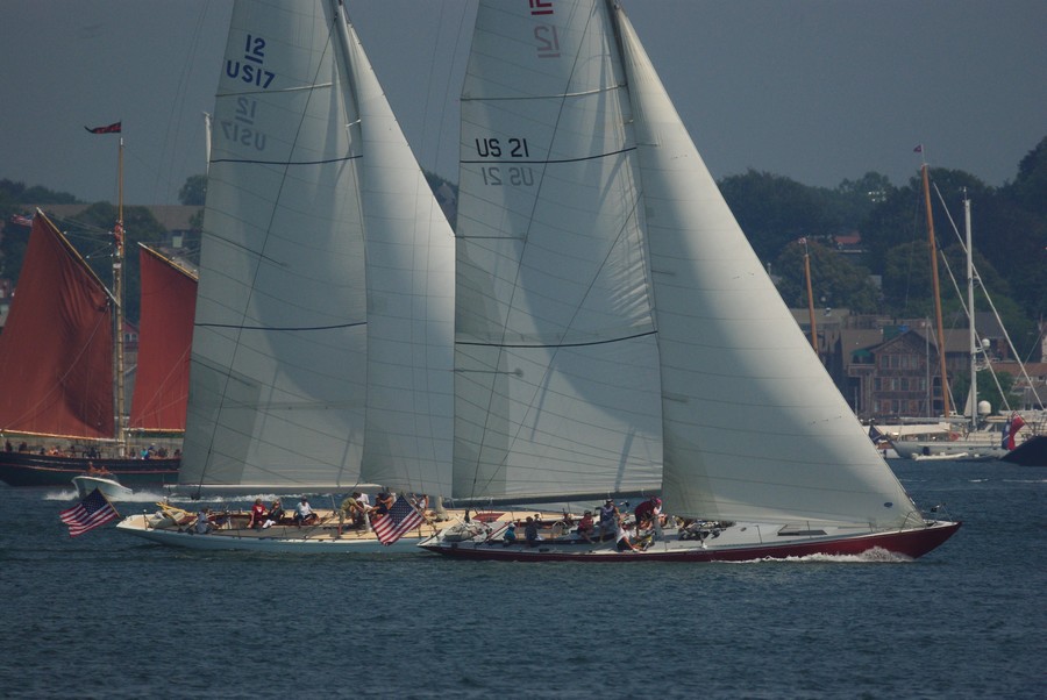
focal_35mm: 127
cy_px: 350
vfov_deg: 10.8
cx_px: 524
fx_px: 3697
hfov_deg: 16.1
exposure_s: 1/2000
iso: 400
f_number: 4
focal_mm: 85
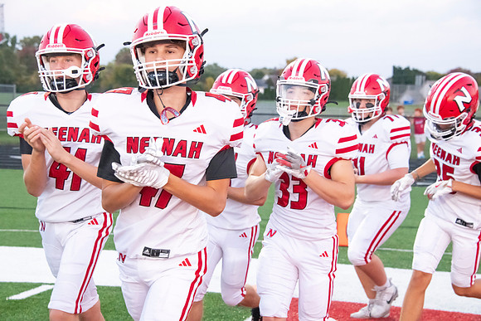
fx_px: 1096
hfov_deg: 24.8
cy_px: 160
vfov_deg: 16.7
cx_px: 240
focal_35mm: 82
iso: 10000
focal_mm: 82
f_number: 7.1
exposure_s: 1/800
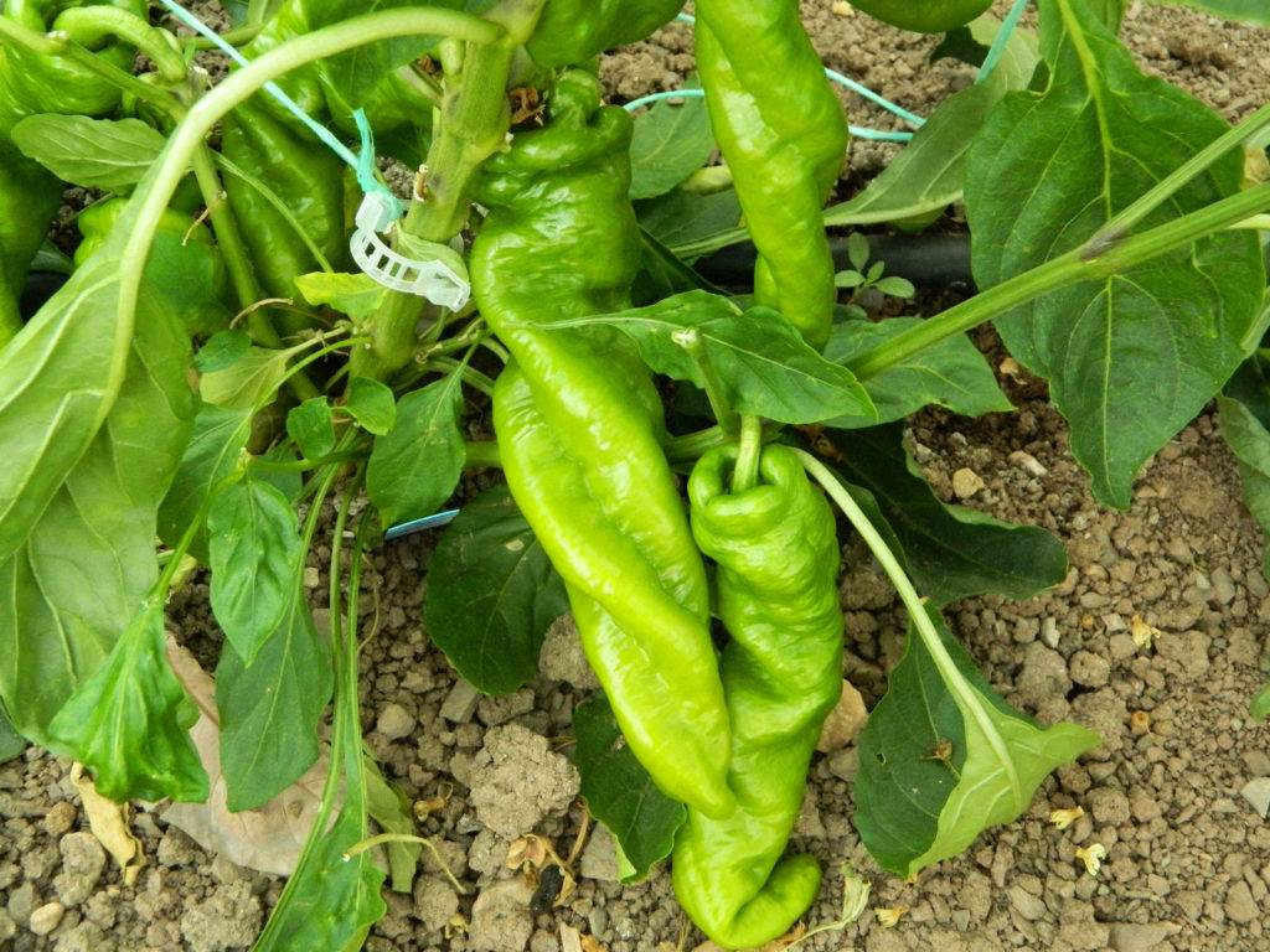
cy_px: 476
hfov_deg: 40.4
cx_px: 635
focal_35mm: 47
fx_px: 1724
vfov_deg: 30.9
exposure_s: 1/80
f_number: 3.6
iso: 400
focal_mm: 8.4
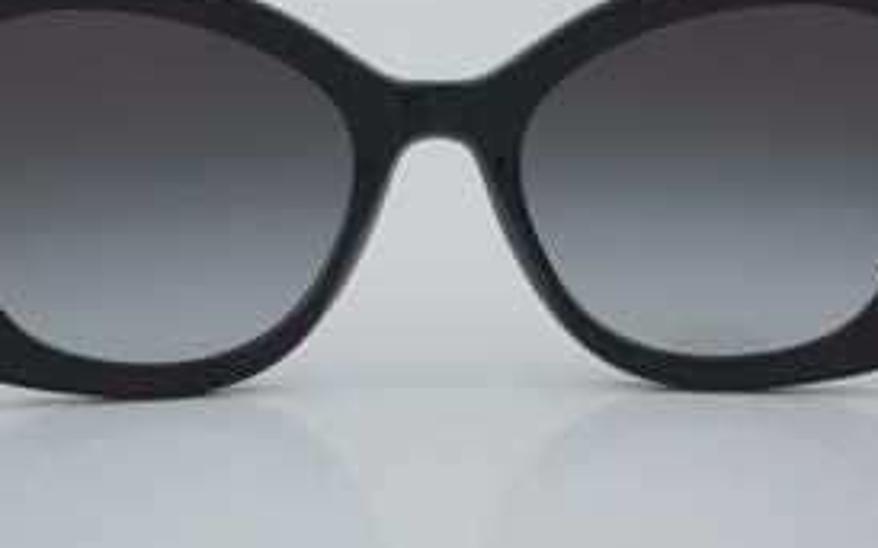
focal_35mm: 123
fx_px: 2936
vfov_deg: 10.7
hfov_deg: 17.0
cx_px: 436
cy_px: 173
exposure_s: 1/4
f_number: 32
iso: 100
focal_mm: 55
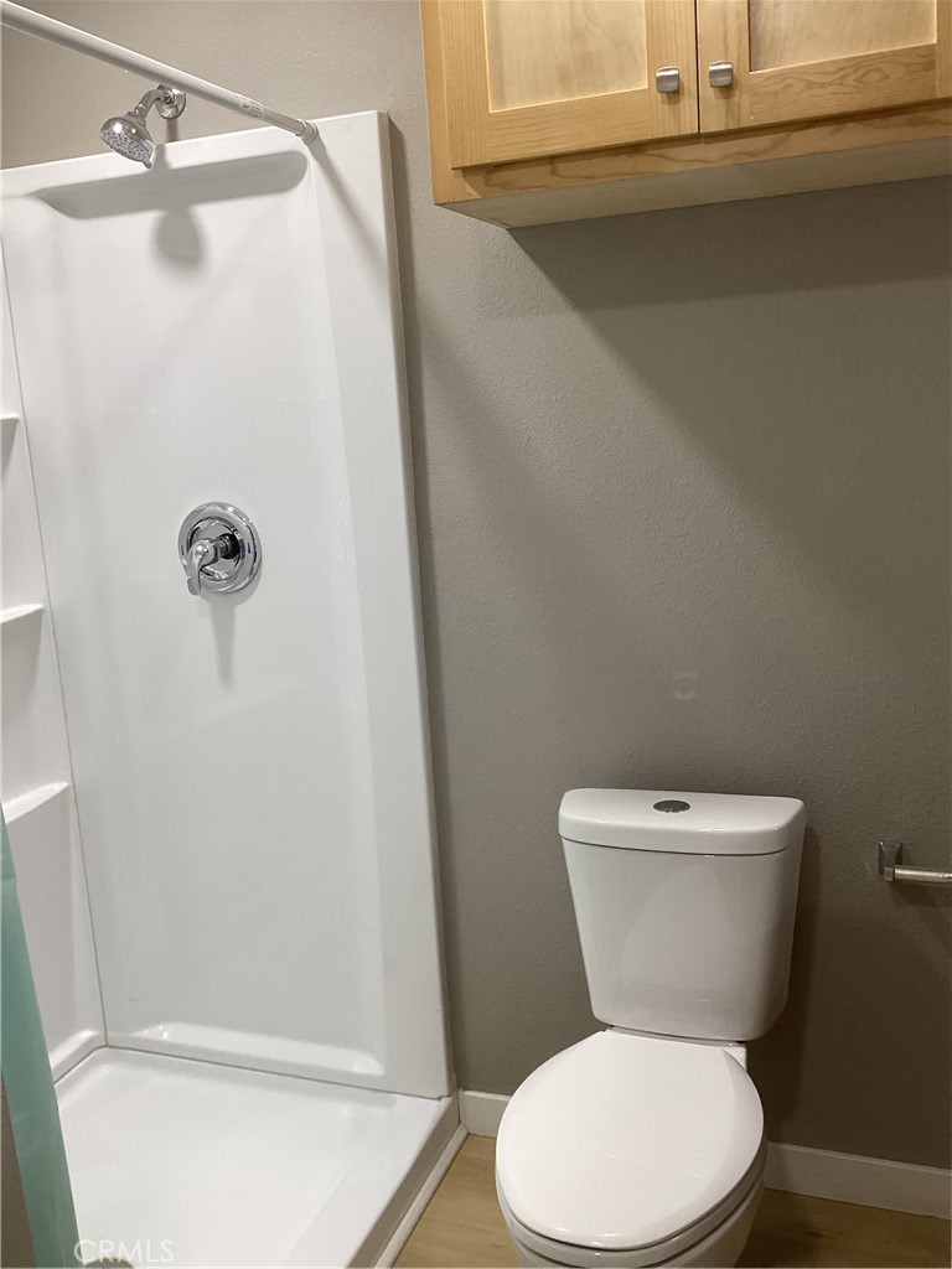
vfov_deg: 58.4
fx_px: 1137
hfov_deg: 45.4
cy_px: 634
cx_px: 476
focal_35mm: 31
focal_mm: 3.3
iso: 80
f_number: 2.4
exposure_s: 1/60
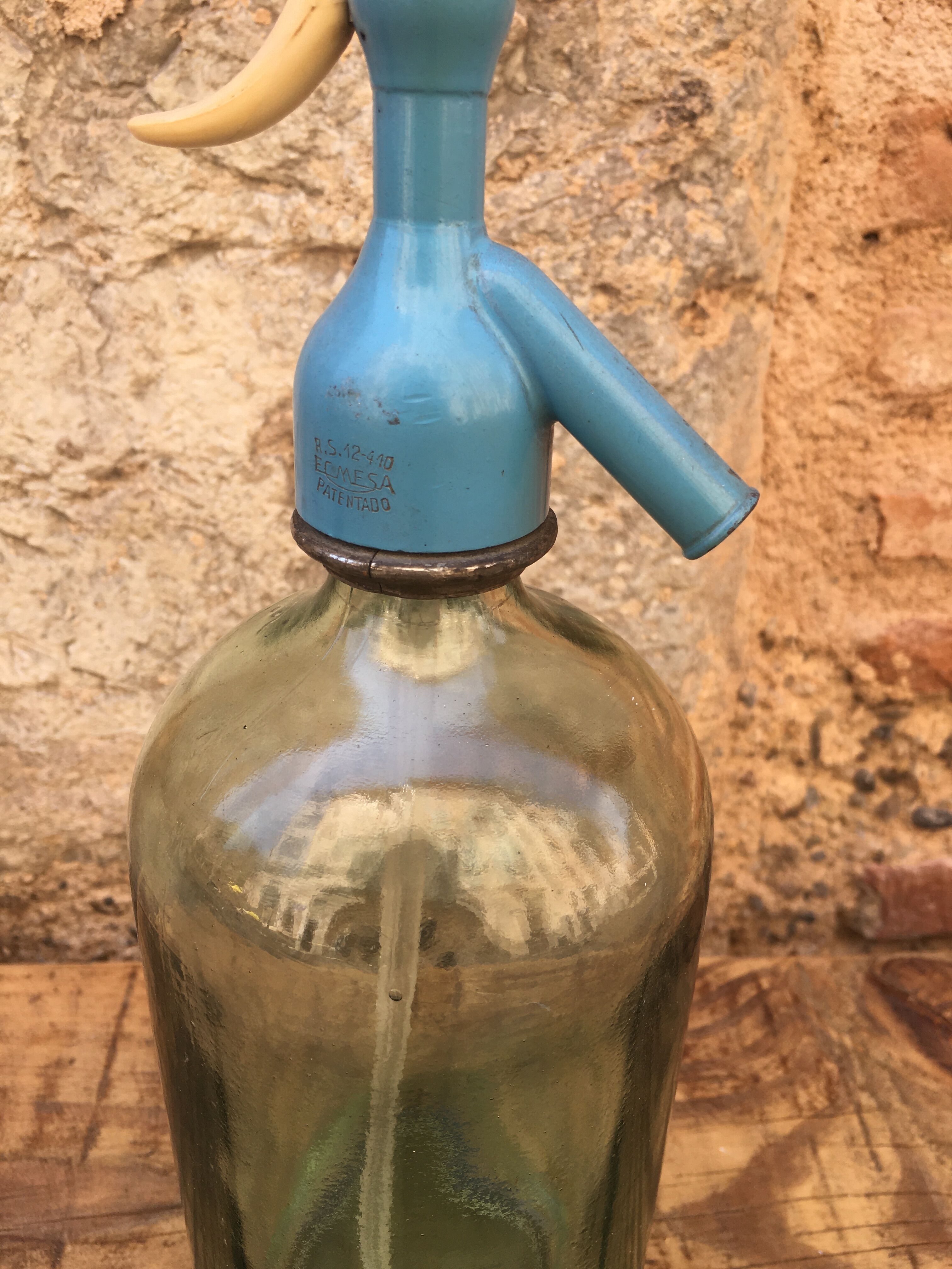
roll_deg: -0.6
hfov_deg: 48.2
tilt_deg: -25.7
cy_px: 634
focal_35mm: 29
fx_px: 1063
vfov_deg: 61.7
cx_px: 476
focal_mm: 4.15
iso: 25
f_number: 2.2
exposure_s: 1/172
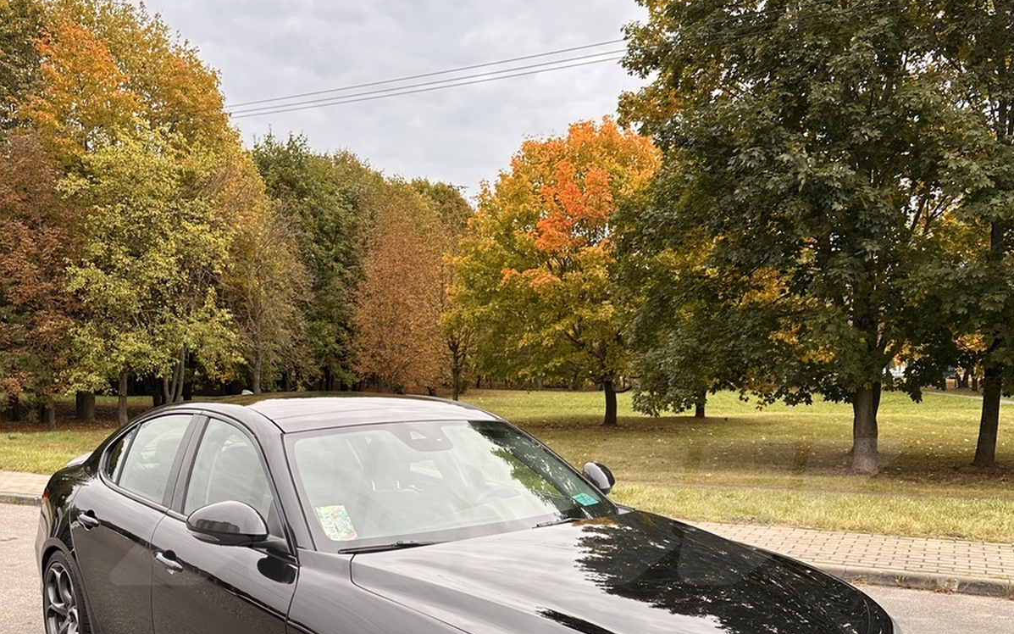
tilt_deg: -8.2
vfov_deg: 36.2
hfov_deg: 56.7
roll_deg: +0.5
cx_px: 507
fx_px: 940
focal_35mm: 34
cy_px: 493
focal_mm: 6.86
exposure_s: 1/829
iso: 80
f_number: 1.78
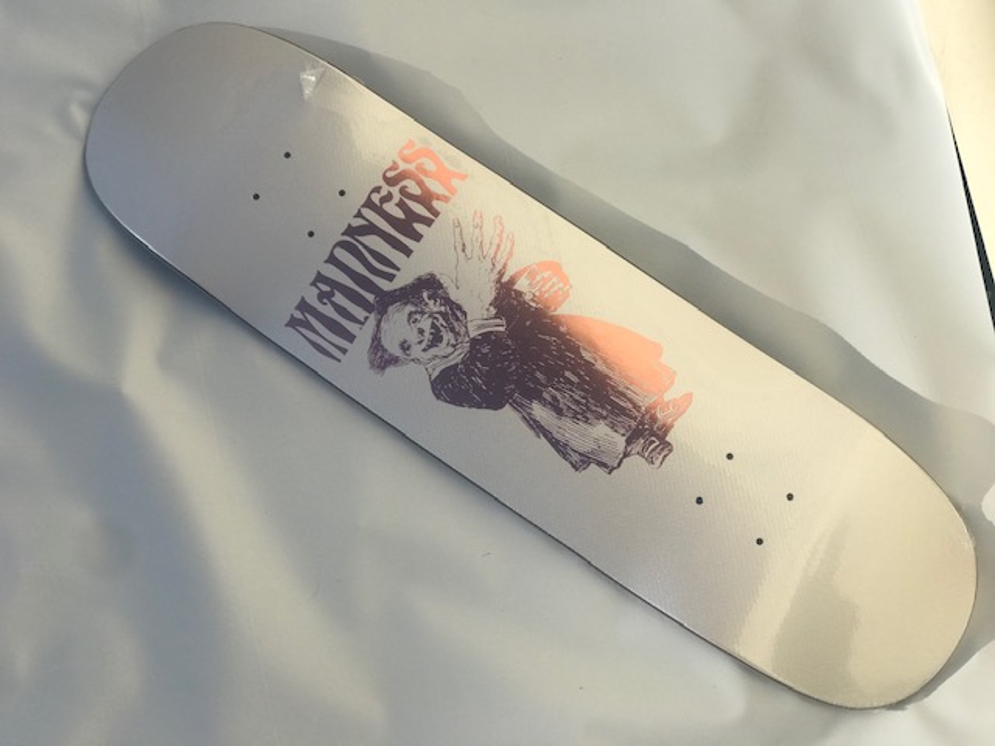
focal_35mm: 57
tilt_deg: -71.7
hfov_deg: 33.8
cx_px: 498
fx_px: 1638
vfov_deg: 25.7
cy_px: 373
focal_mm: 6.6
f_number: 2.8
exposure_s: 1/1709
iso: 20
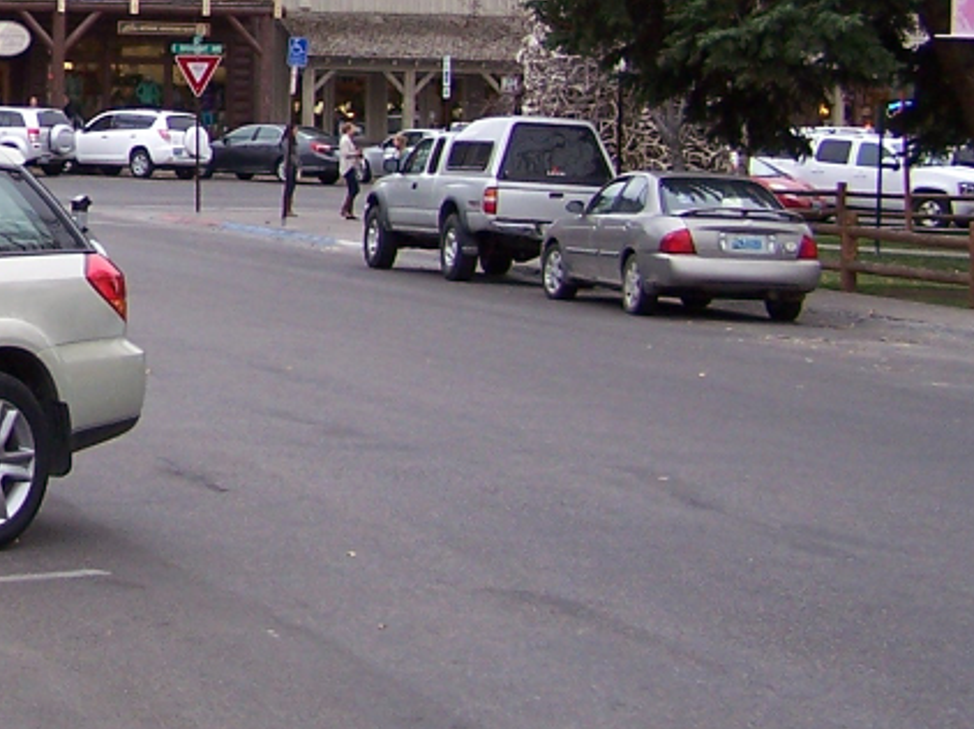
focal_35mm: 116
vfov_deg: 12.5
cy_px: -72
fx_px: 3262
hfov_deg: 16.0
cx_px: -337
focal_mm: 6.3
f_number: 2.8
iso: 80
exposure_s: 1/90
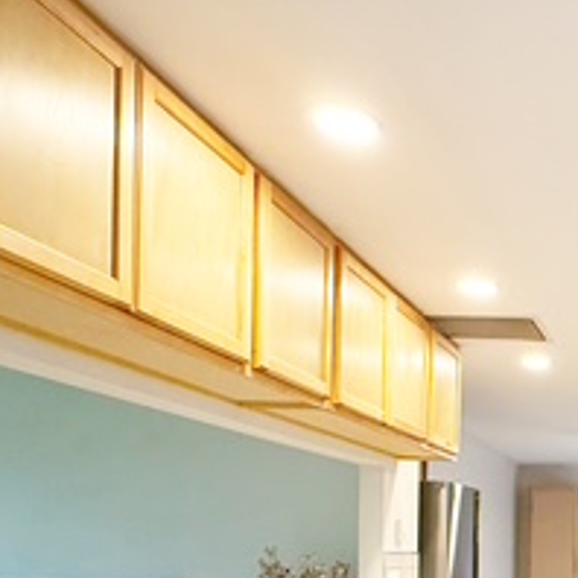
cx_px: 686
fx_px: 756
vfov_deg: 37.7
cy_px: 566
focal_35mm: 40
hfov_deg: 34.1
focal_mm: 2.22
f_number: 2.2
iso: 320
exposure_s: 1/120
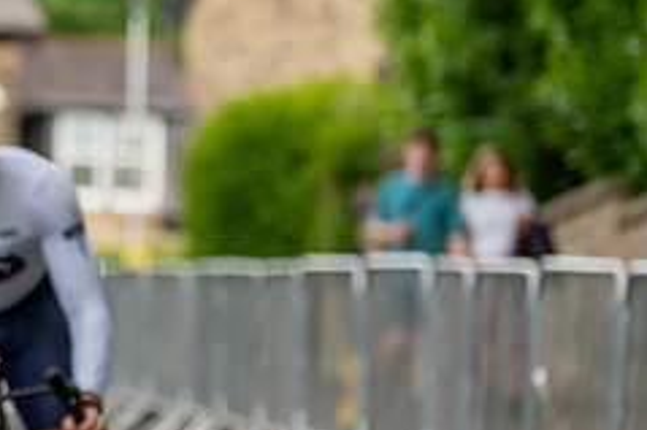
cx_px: -493
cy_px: 109
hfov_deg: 5.4
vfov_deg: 3.7
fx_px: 6735
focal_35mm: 375
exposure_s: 1/800
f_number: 2.8
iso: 400
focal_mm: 106
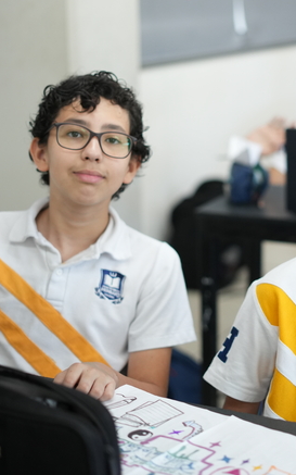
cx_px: 243
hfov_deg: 16.8
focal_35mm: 77
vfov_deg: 26.8
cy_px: 237
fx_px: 994
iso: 1600
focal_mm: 50
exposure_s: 1/640
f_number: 1.8
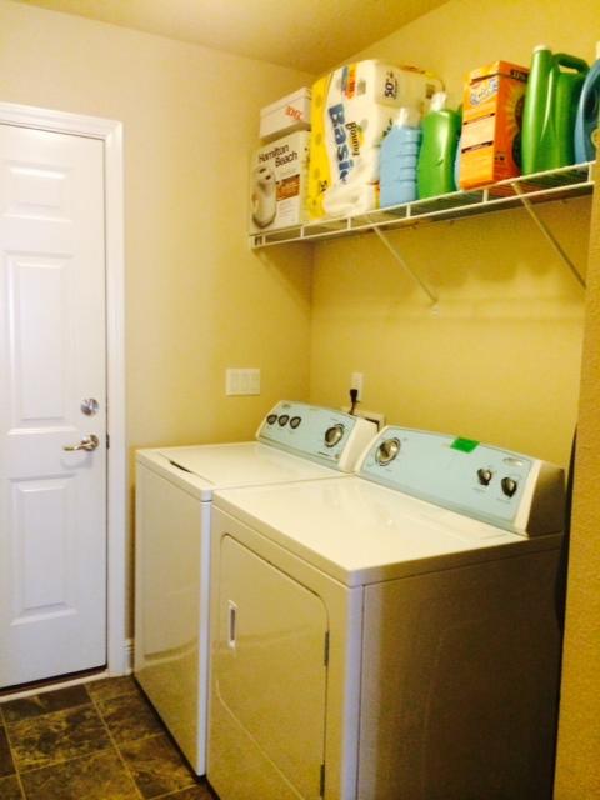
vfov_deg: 60.0
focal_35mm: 30
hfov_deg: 46.8
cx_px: 300
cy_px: 400
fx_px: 693
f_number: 2.2
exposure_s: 1/15
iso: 320
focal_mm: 4.12
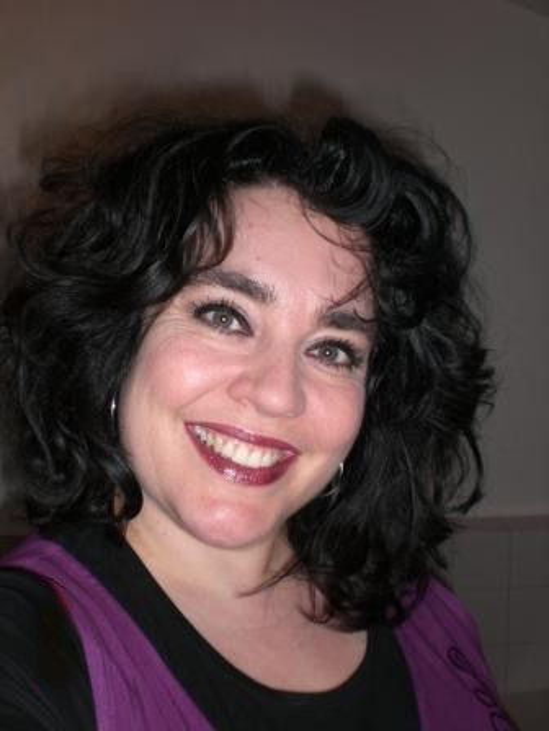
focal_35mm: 38
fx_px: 804
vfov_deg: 49.0
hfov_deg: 37.7
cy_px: 366
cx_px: 274
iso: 50
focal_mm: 6.3
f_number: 3.1
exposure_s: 1/60
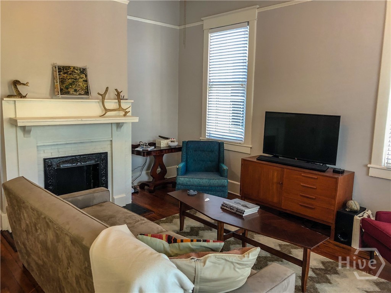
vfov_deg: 49.7
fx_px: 316
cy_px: 146
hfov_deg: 63.4
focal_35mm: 28
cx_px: 196
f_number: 1.8
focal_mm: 4
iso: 40
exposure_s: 1/17
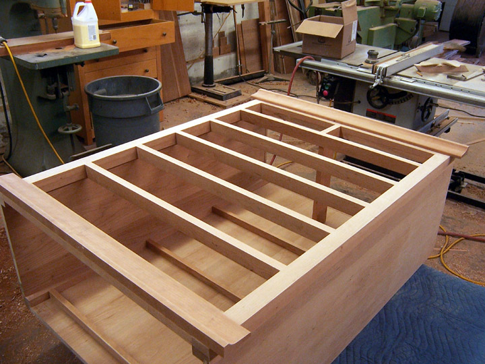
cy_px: 182
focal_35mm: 33
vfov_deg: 42.9
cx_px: 242
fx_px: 462
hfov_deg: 55.4
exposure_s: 1/15
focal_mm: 5.5
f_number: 3.4
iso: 140
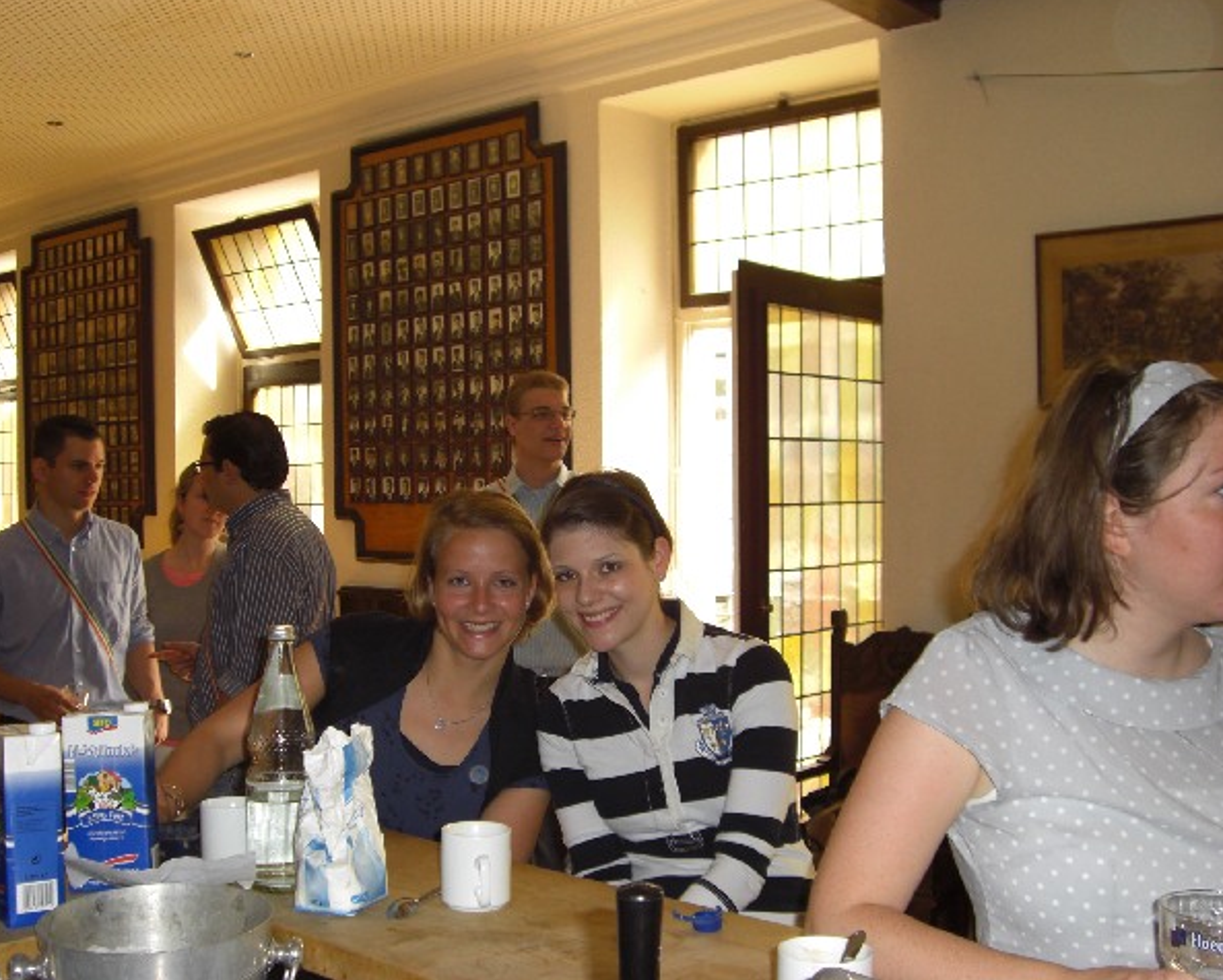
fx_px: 1449
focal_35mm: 40
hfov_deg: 45.8
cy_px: 487
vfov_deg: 37.4
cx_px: 584
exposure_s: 1/125
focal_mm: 6.2
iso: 100
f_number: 2.7
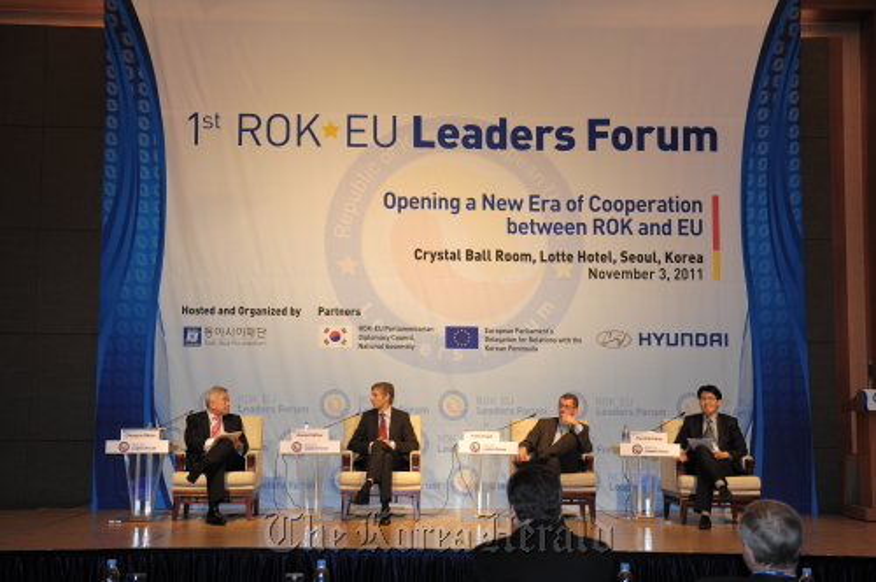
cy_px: 291
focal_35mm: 48
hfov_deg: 41.2
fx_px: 1166
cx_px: 438
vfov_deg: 28.0
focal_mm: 48
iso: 400
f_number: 4
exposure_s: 1/100
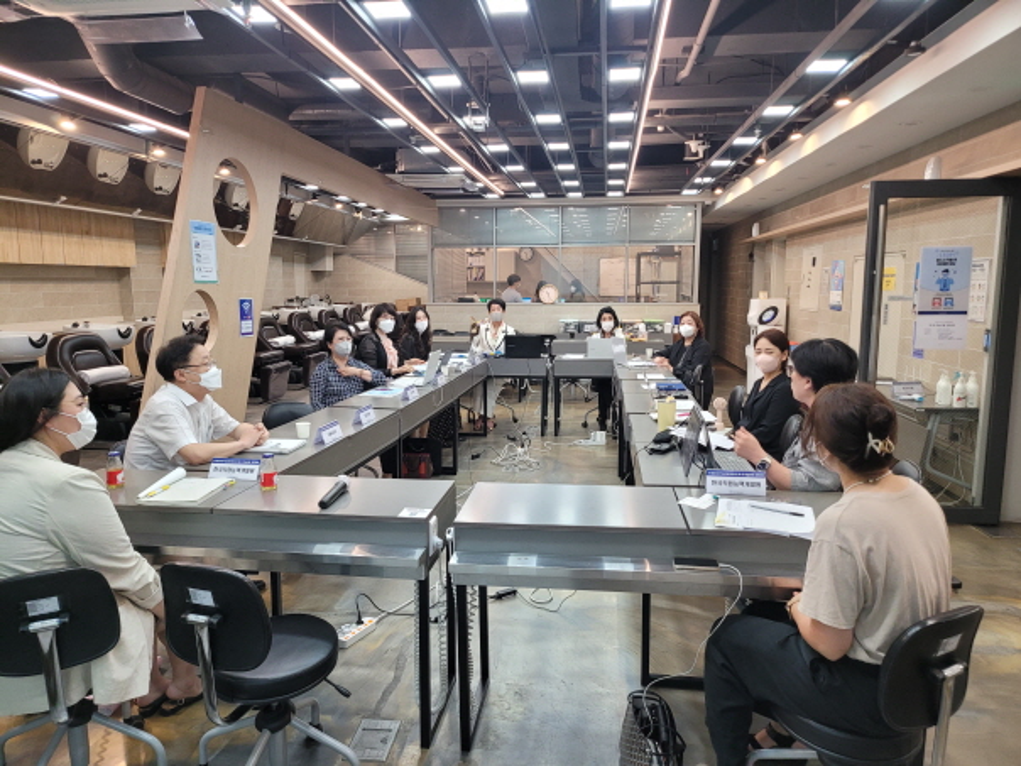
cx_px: 510
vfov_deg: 53.1
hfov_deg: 67.3
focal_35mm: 26
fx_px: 767
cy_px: 383
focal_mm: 5
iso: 200
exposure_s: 1/120
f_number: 1.8
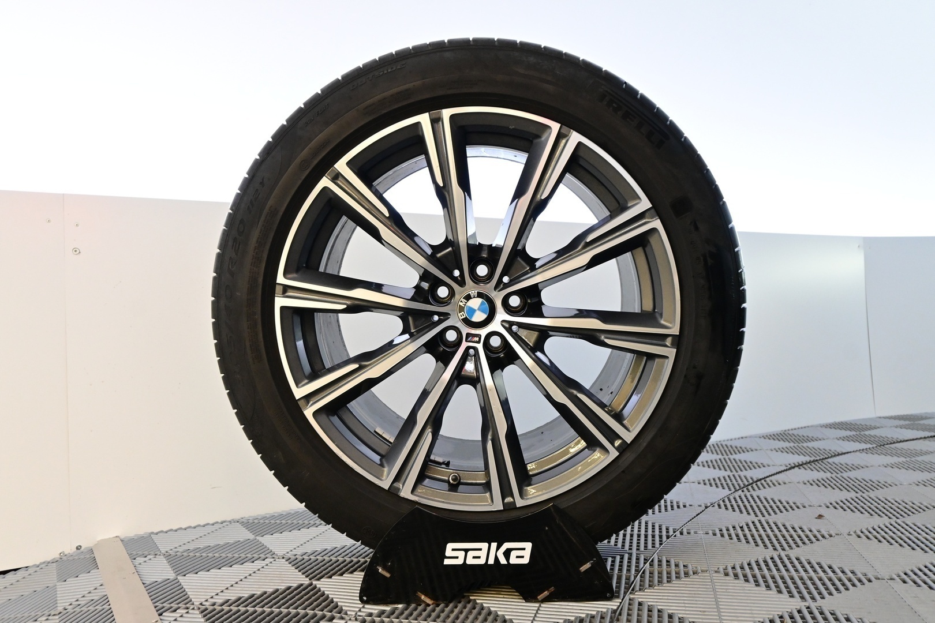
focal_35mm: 28
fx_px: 721
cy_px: 312
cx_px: 468
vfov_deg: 46.8
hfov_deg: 65.9
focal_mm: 18.5
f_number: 5.6
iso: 2000
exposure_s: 1/50
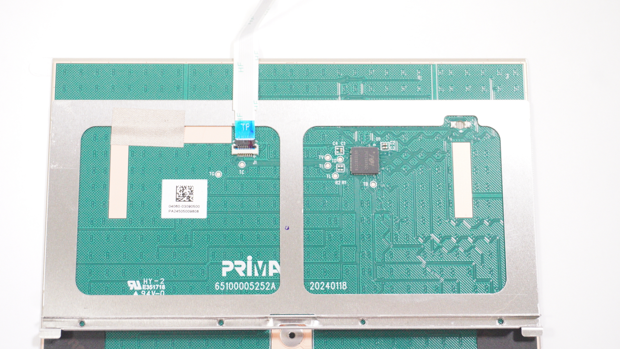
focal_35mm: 57
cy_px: 182
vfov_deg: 21.1
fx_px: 937
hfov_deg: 36.6
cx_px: 309
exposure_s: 1/400
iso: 6400
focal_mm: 36
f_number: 5.6
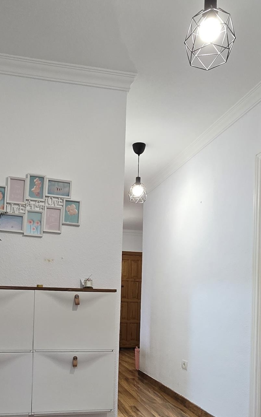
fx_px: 341
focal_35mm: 30
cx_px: 107
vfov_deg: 60.4
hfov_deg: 41.7
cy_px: 298
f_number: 2.2
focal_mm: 2.2
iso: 160
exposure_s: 1/50
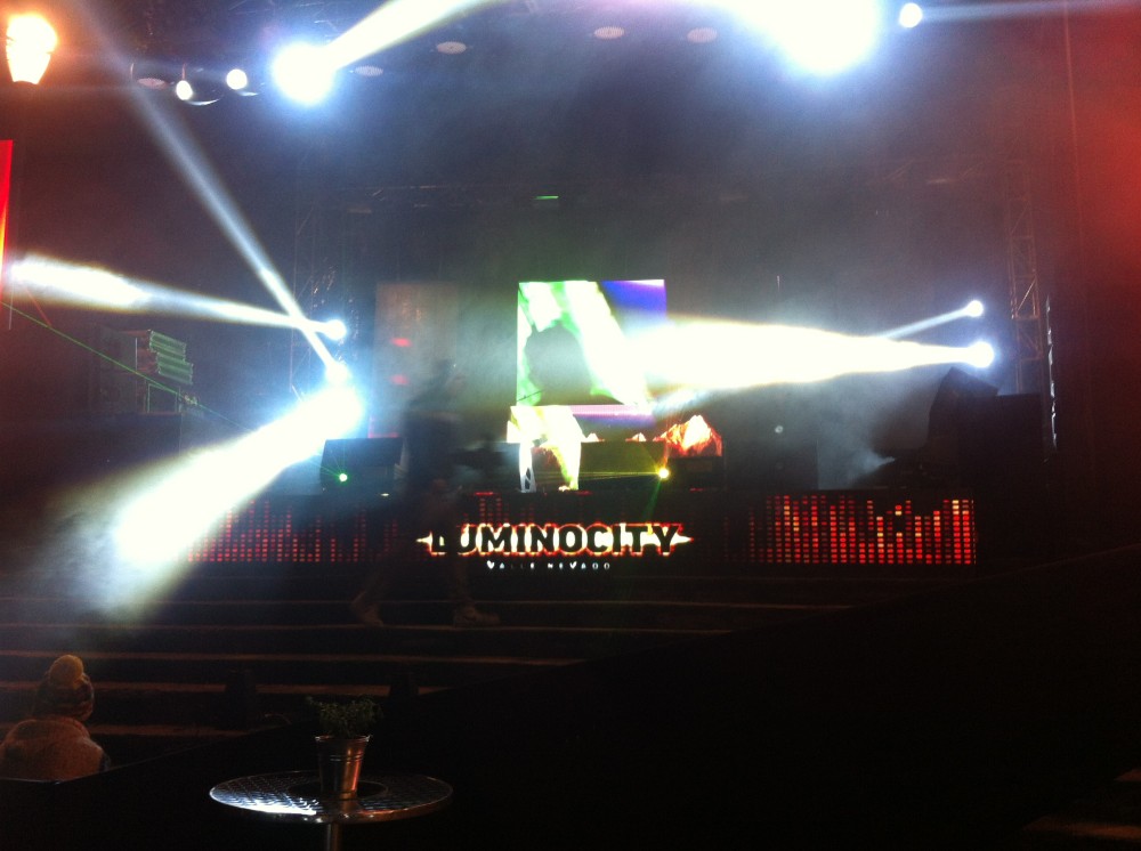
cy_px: 426
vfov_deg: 40.6
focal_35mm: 35
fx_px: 1151
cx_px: 570
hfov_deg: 52.7
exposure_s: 1/17
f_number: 2.8
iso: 125
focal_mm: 3.85
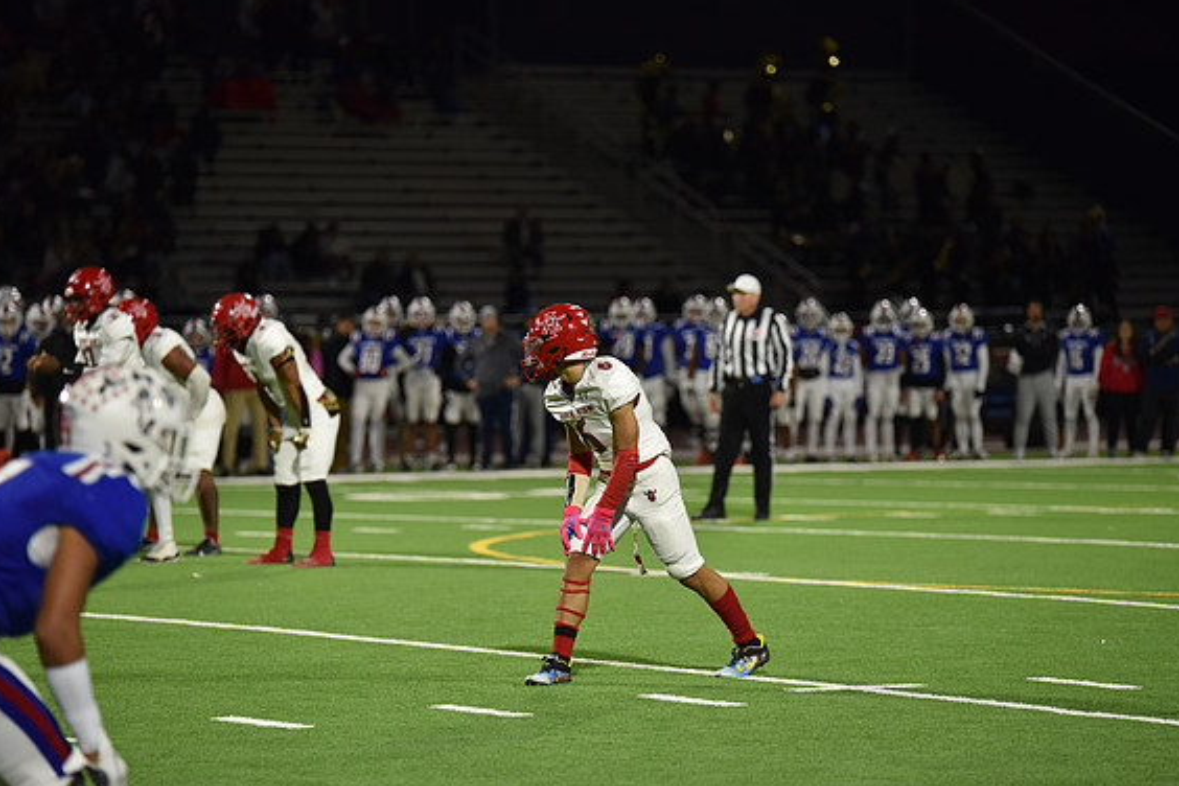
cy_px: 388
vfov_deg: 7.6
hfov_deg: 11.4
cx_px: 594
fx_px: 5895
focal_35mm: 180
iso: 1800
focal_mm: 175
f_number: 2.8
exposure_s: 1/500
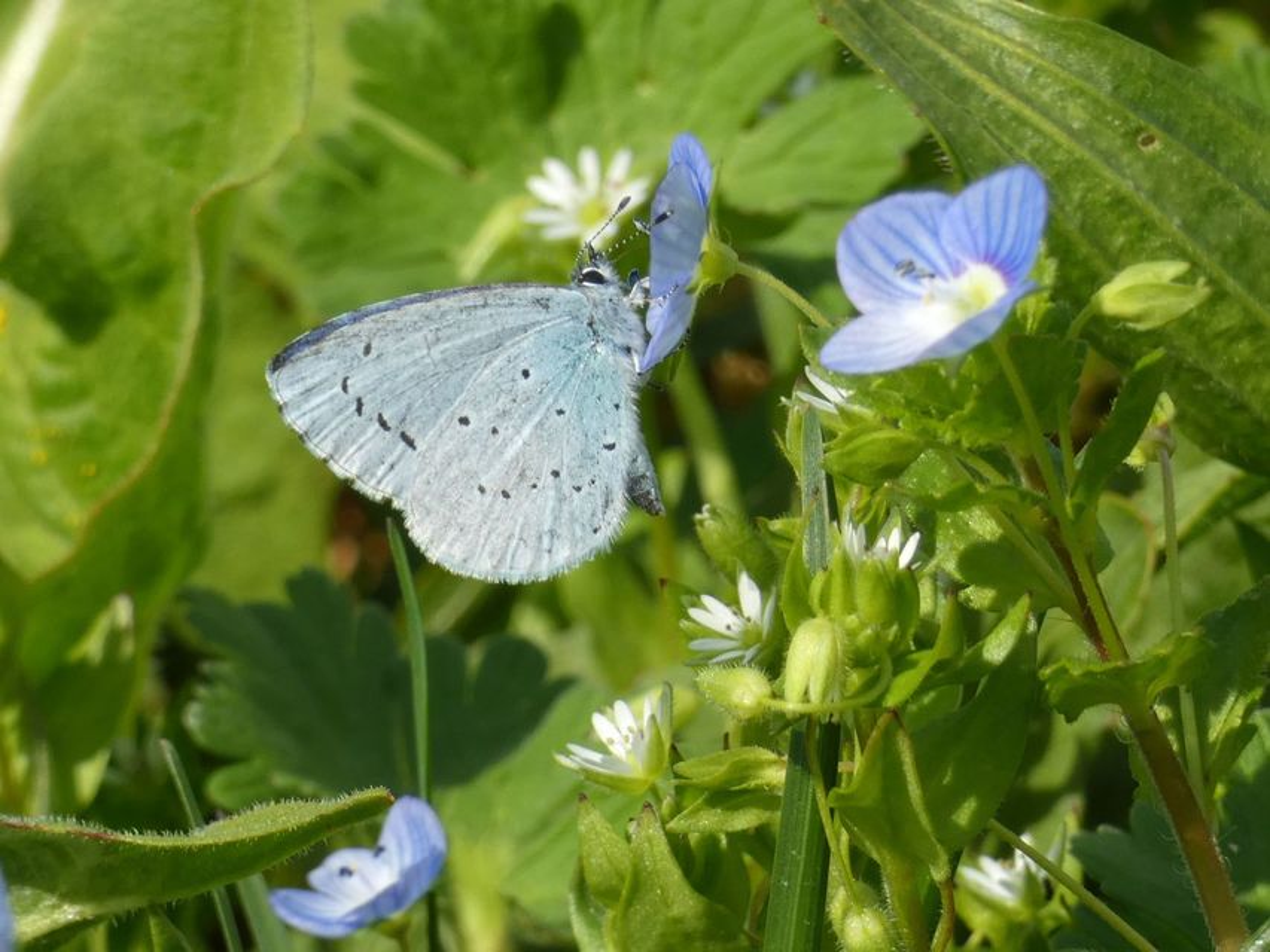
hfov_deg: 7.0
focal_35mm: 282
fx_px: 10348
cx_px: 635
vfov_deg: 5.3
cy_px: 476
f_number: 5.5
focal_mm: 50.6
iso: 80
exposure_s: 1/125
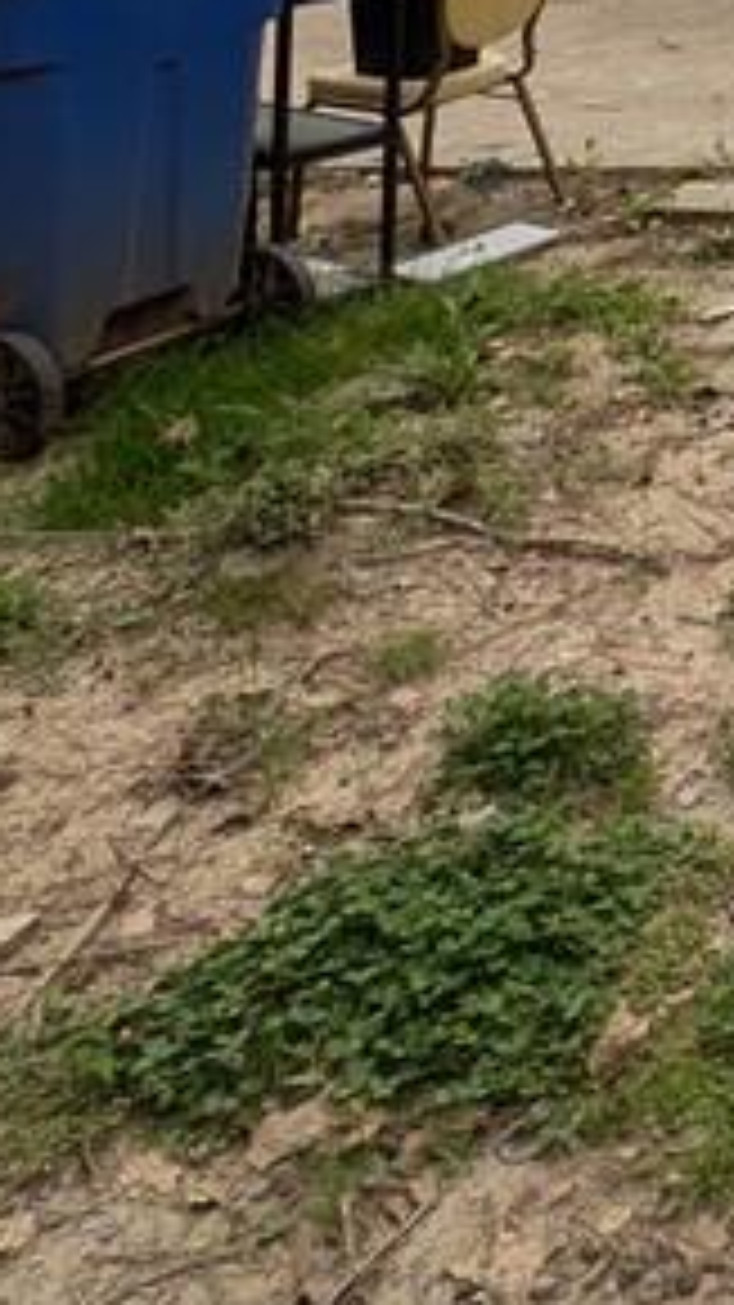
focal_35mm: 46
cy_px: -310
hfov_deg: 17.1
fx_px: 1593
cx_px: 1551
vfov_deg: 34.4
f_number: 1.95
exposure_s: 1/1555
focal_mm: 2.23
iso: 41
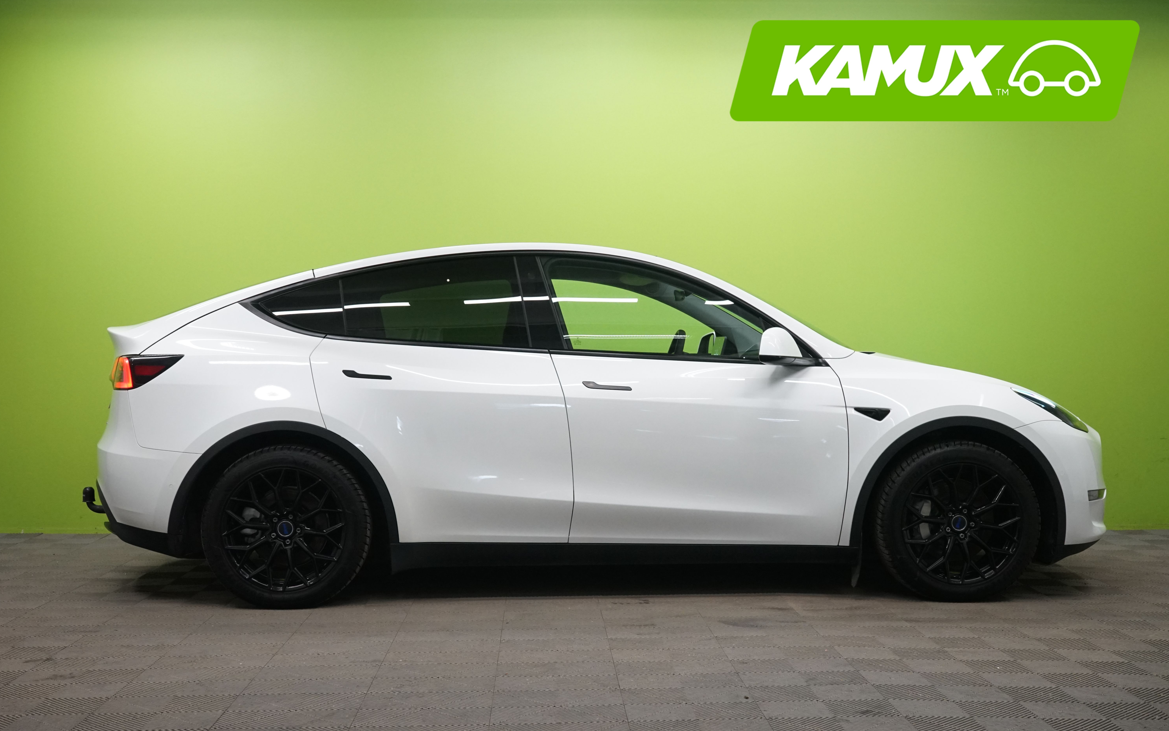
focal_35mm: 42
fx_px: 1338
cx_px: 582
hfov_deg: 47.2
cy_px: 374
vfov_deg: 30.5
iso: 2500
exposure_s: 1/30
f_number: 9
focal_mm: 41
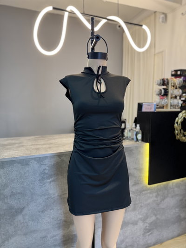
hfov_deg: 56.8
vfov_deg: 71.6
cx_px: 93
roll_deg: +1.2
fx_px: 172
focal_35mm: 24
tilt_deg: -5.3
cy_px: 124
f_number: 1.78
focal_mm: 6.76
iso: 160
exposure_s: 1/100
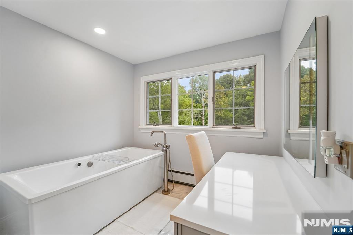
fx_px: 137
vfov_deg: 81.2
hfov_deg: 104.3
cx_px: 176
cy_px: 118
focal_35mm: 14
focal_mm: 14
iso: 400
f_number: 8
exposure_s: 1/40
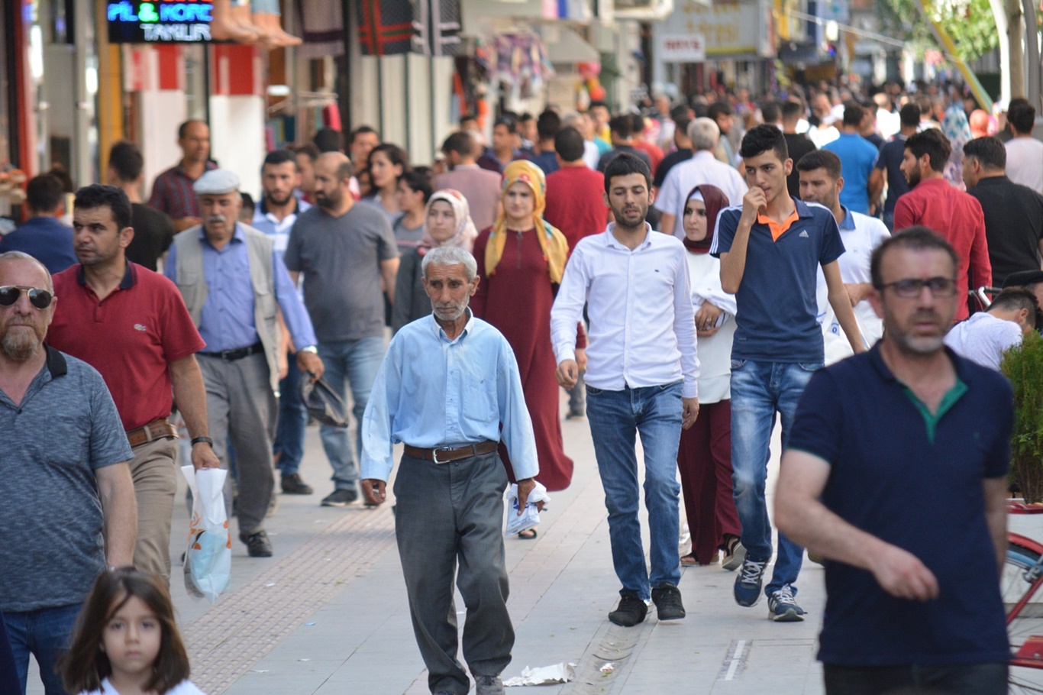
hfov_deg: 6.9
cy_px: 348
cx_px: 522
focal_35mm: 300
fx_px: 8689
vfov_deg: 4.6
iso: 1400
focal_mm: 200
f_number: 5.6
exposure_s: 1/500
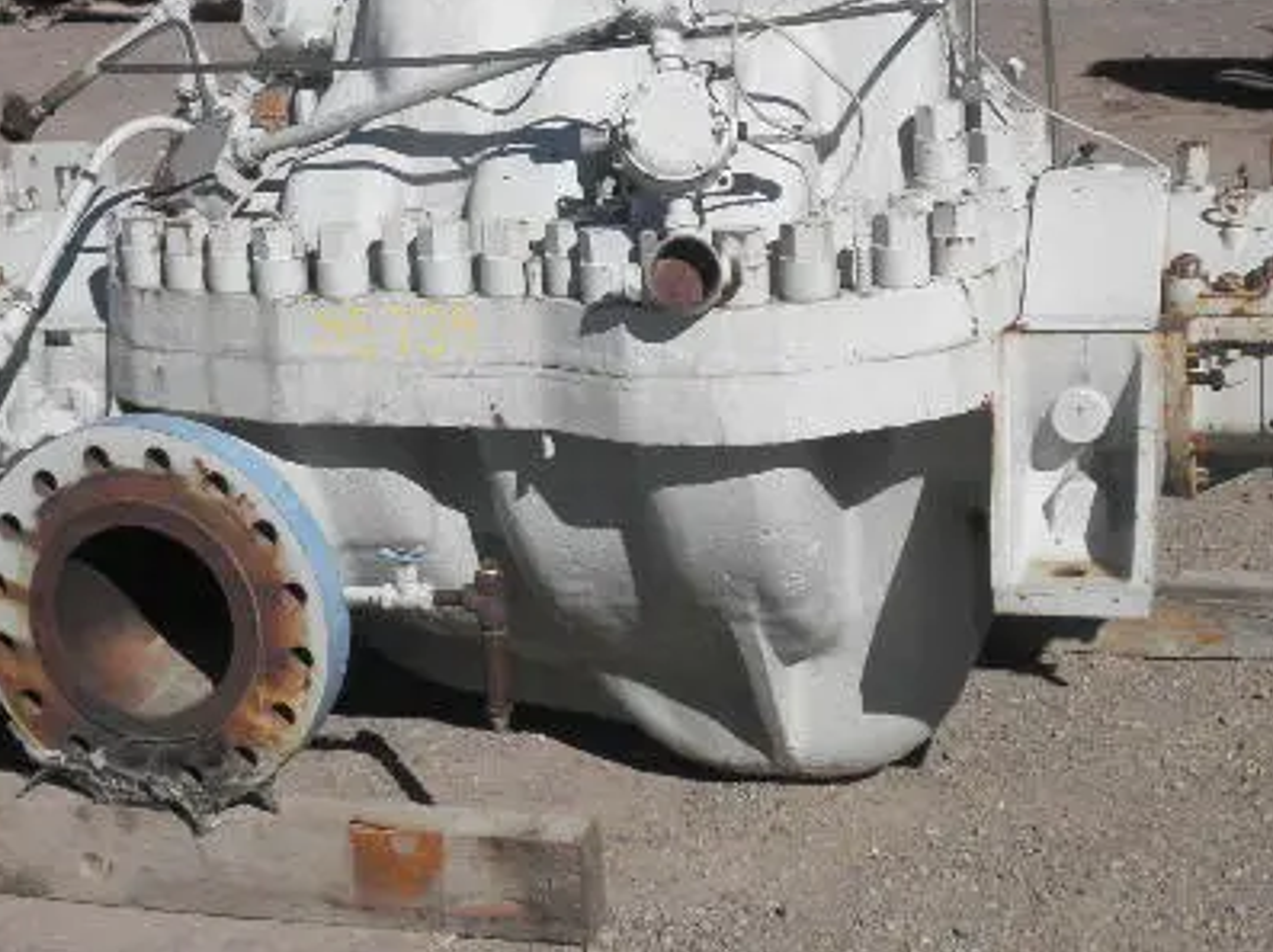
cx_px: 555
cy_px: 442
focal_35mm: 71
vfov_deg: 20.7
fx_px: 2609
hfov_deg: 27.4
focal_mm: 7.9
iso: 64
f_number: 9.6
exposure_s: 1/200
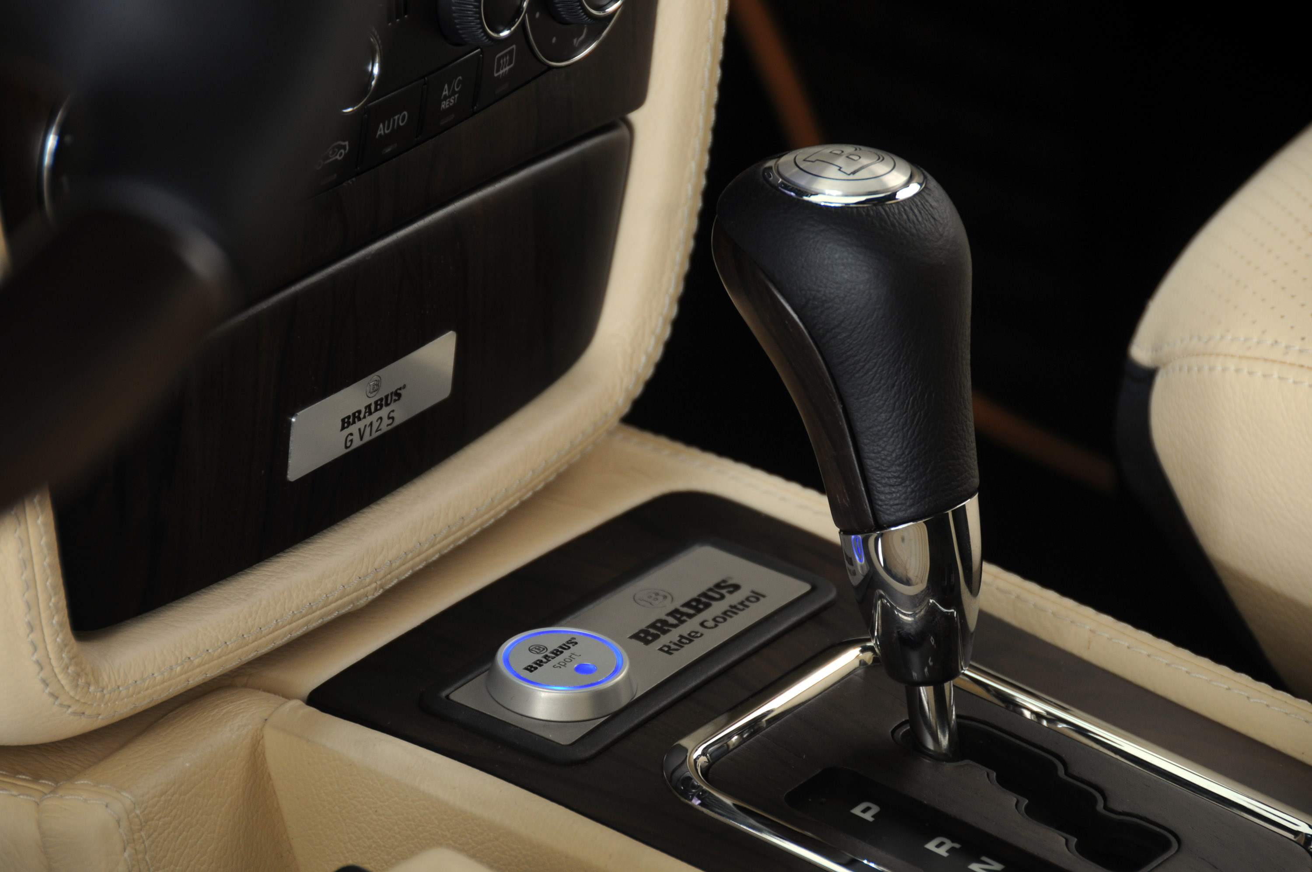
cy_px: 436
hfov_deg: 8.1
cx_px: 656
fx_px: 9283
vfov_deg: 5.4
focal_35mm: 255
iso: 200
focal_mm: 170
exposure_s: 2
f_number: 6.3
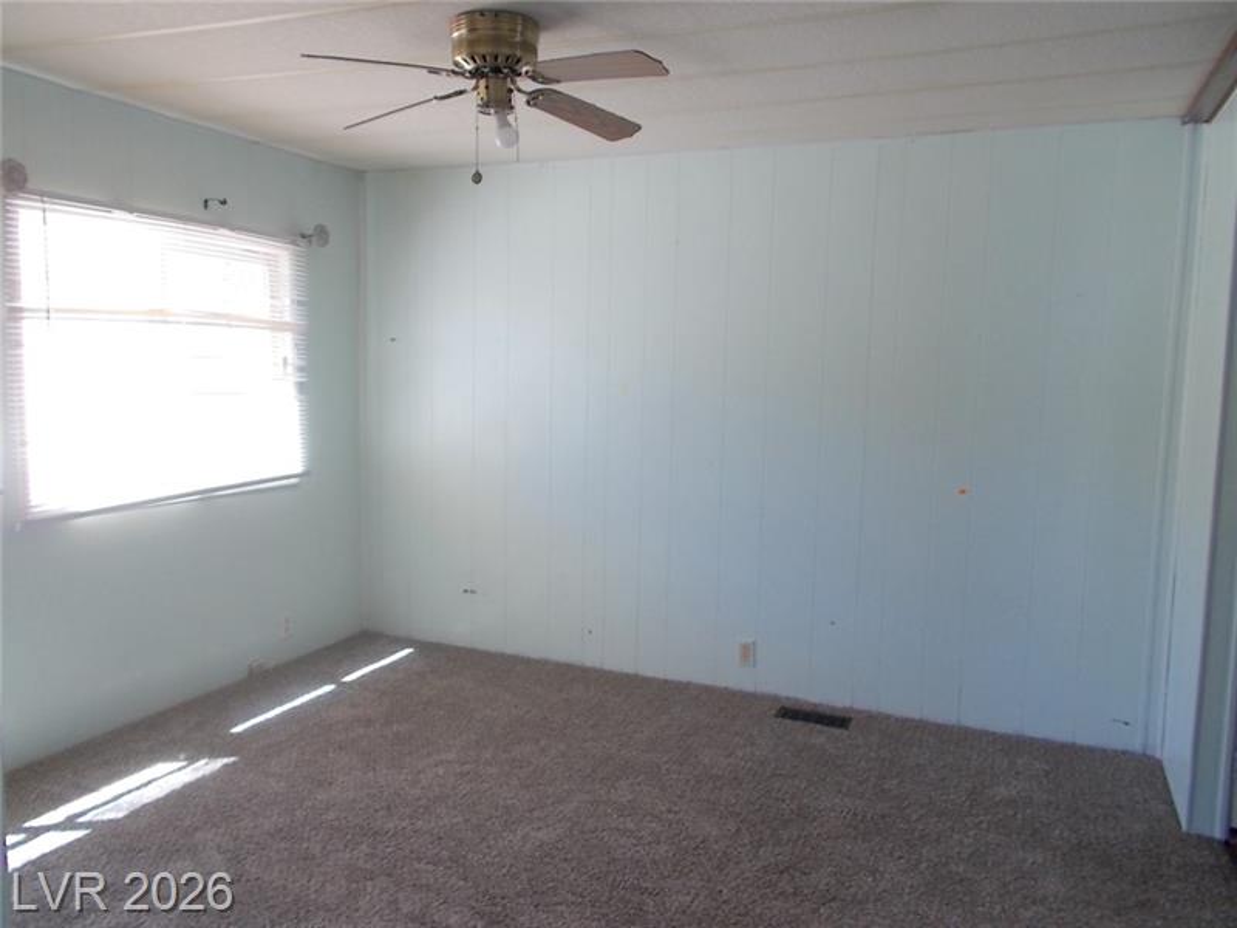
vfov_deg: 53.1
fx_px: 929
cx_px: 618
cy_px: 464
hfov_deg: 67.3
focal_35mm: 26
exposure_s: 1/25
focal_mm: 4.6
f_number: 3.2
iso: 100
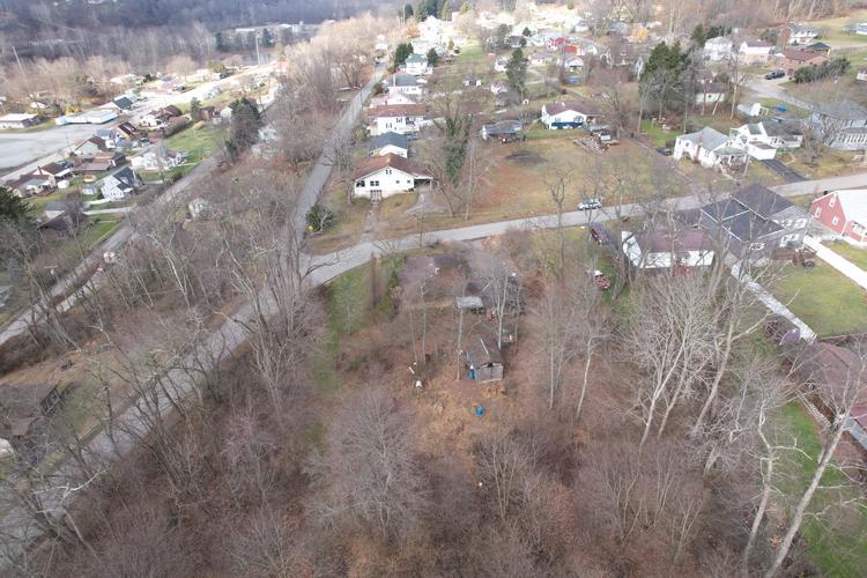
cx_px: 434
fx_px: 530
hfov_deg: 78.6
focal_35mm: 22
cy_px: 289
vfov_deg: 57.2
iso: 100
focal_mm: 8.38
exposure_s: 1/350
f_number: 2.8
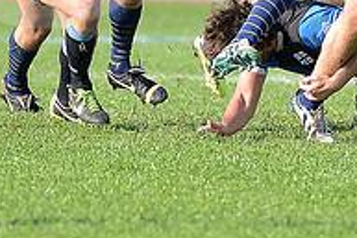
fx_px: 8038
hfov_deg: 2.5
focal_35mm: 810
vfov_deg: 1.7
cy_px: -102
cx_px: 361
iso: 500
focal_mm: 270
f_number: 4
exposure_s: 1/1250
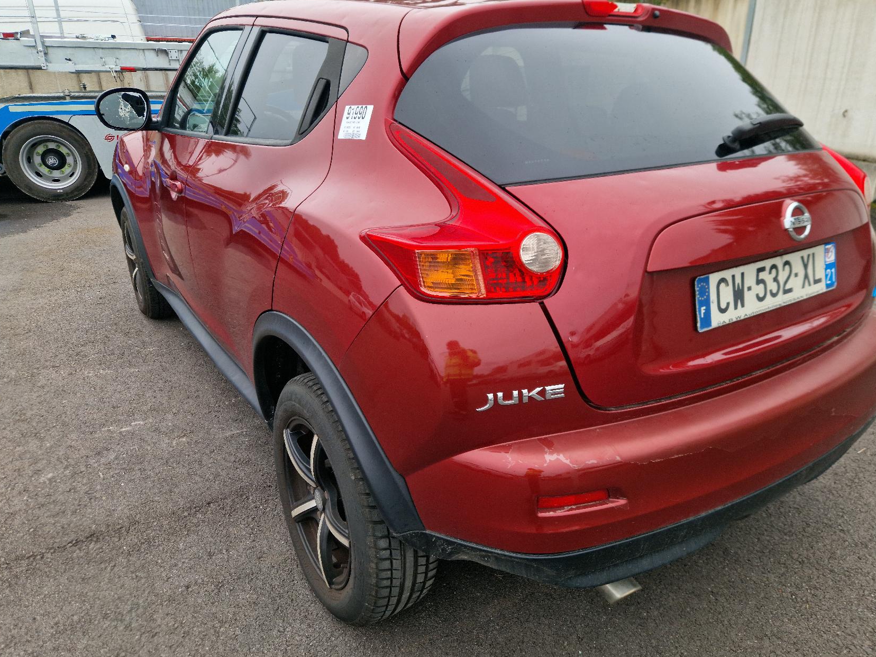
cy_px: 323
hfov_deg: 69.3
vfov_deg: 54.9
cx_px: 460
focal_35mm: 25
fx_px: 633
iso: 50
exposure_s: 1/250
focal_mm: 5.4
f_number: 1.8
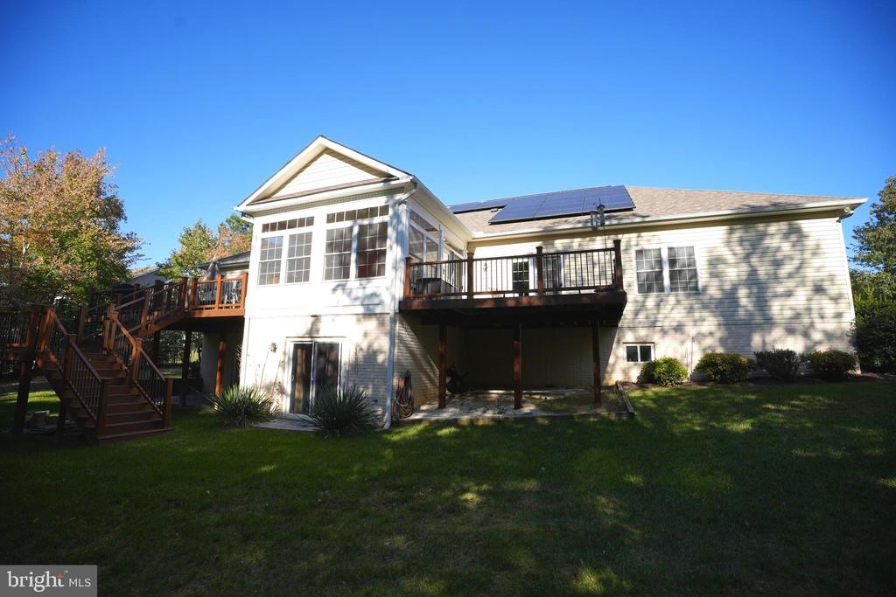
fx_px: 398
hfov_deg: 96.7
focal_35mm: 16
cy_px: 298
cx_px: 448
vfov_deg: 73.8
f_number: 5.6
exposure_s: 1/250
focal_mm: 16
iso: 100
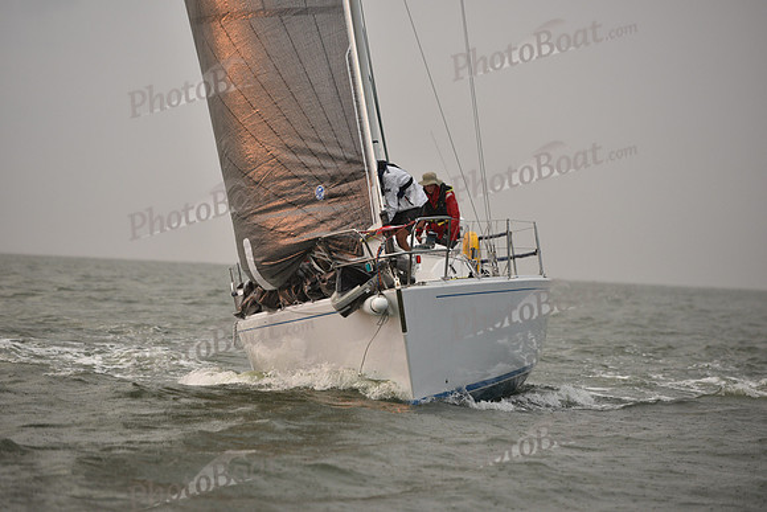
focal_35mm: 165
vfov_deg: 8.3
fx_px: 3516
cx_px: 384
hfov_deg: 12.4
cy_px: 256
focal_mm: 165
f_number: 3.5
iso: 400
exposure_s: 1/500
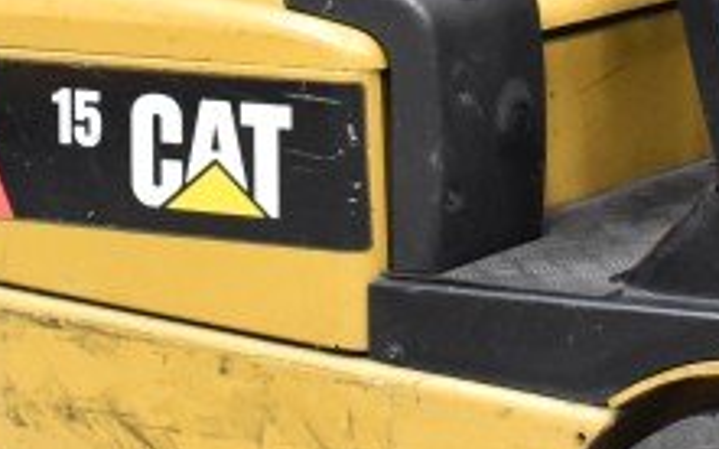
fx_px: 3737
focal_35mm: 191
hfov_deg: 10.9
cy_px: -290
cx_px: 761
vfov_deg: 6.7
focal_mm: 23
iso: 1600
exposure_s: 1/40
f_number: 5
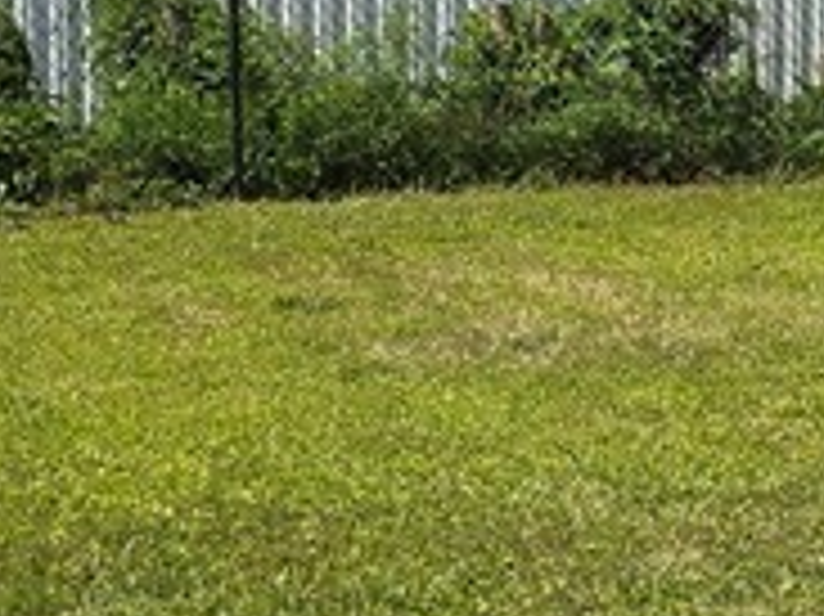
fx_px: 3069
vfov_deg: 11.4
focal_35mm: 129
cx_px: 1144
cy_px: 27
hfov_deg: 14.5
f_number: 1.7
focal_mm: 6.3
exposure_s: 1/1090
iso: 12
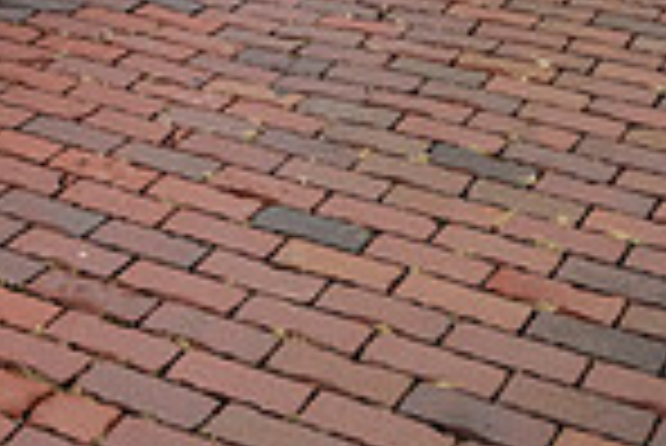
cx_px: 81
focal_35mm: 94
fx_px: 1741
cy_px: -403
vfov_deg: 13.0
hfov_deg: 21.2
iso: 500
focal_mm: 24
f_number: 4
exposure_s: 1/1600
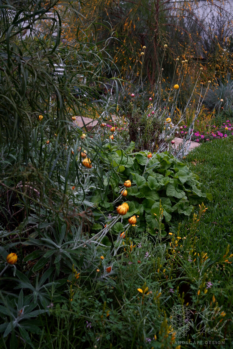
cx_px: 116
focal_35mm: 35
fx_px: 340
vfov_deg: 54.4
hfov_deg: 37.9
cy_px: 174
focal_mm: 35
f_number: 8
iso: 250
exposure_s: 1/60
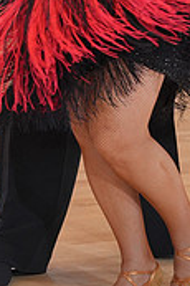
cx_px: 153
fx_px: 2292
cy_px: -60
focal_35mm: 289
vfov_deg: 7.1
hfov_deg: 4.7
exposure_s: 1/500
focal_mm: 86
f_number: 3.2
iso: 2500
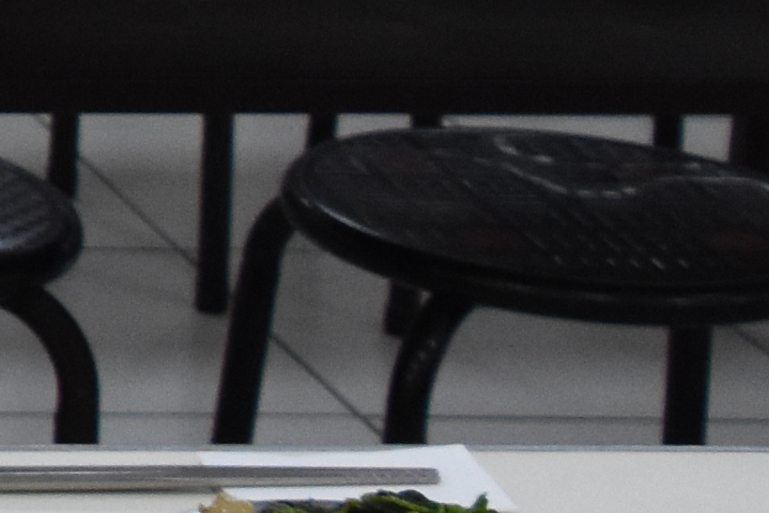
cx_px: -1857
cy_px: -441
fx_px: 4688
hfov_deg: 7.6
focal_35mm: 219
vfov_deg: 6.1
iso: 1600
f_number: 5.6
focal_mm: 21
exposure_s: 1/125
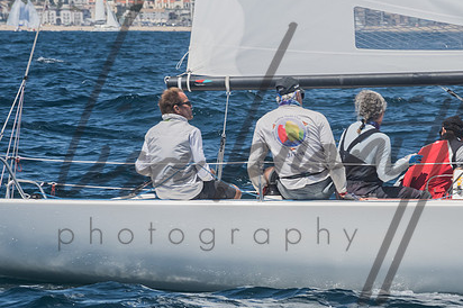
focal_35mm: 369
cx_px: 308
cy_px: 150
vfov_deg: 3.7
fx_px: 4742
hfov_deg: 5.6
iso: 640
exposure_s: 1/1000
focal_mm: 175
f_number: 14
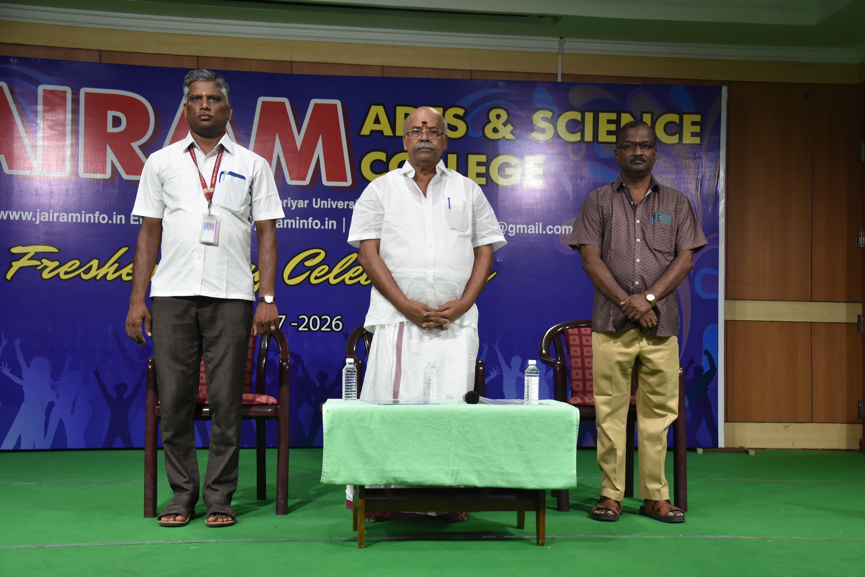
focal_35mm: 48
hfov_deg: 41.1
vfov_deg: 28.1
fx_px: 1154
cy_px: 288
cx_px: 432
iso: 800
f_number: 4.5
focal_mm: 32
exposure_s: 1/80
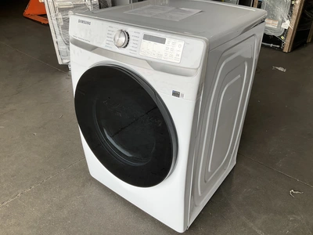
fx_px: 262
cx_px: 156
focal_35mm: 29
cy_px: 118
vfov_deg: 48.2
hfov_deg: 61.7
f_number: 1.8
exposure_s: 1/291
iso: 25
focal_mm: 3
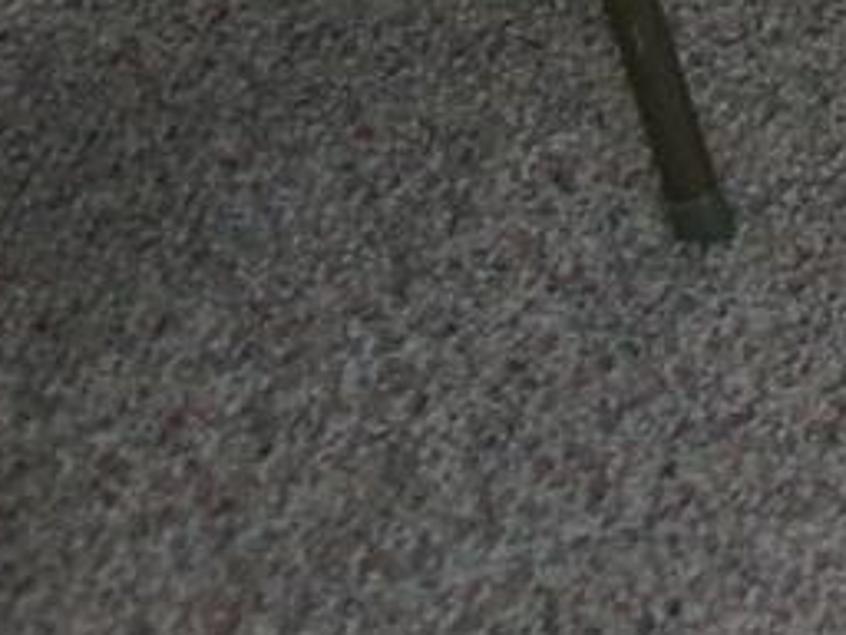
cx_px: 1537
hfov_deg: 8.5
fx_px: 5474
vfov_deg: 6.0
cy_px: -1515
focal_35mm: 224
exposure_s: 1/150
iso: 100
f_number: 3.9
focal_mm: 5.1
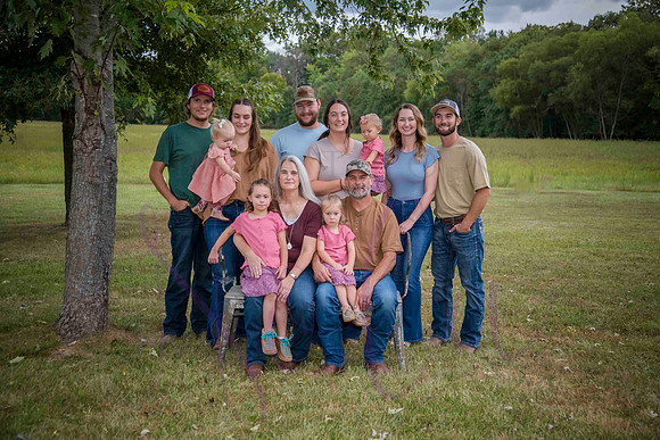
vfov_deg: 27.0
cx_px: 330
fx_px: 917
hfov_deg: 39.6
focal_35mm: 50
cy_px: 220
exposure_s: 1/640
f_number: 4.2
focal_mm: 50
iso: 400
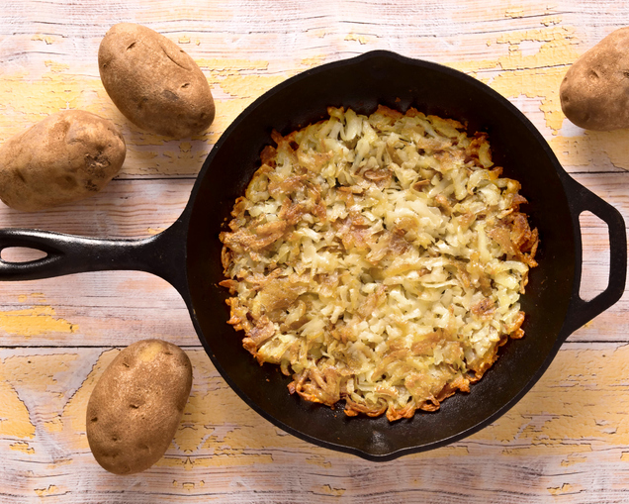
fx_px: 1210
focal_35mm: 65
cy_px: 252
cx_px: 306
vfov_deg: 23.5
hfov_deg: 29.1
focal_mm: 31
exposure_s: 1/160
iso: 200
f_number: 13
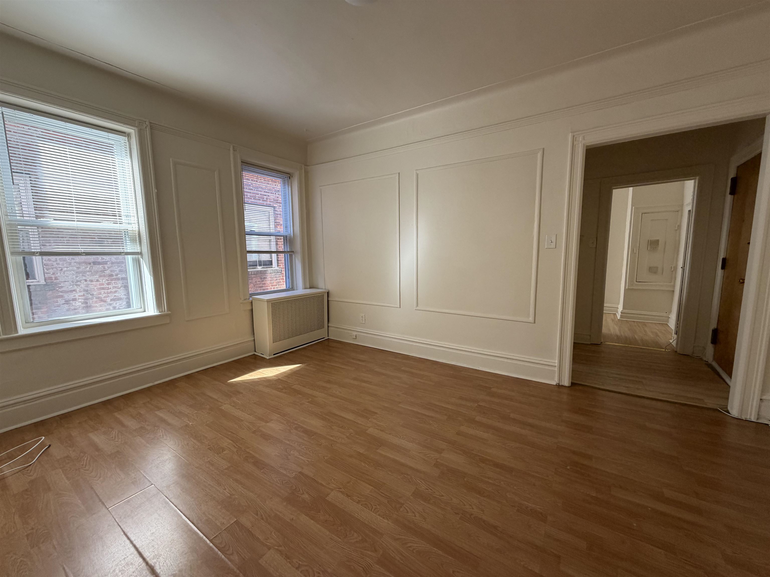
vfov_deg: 85.7
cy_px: 288
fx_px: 311
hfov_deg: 102.1
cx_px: 385
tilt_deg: -6.8
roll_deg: +1.5
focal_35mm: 14
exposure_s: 1/121
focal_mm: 2.22
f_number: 2.2
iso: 125
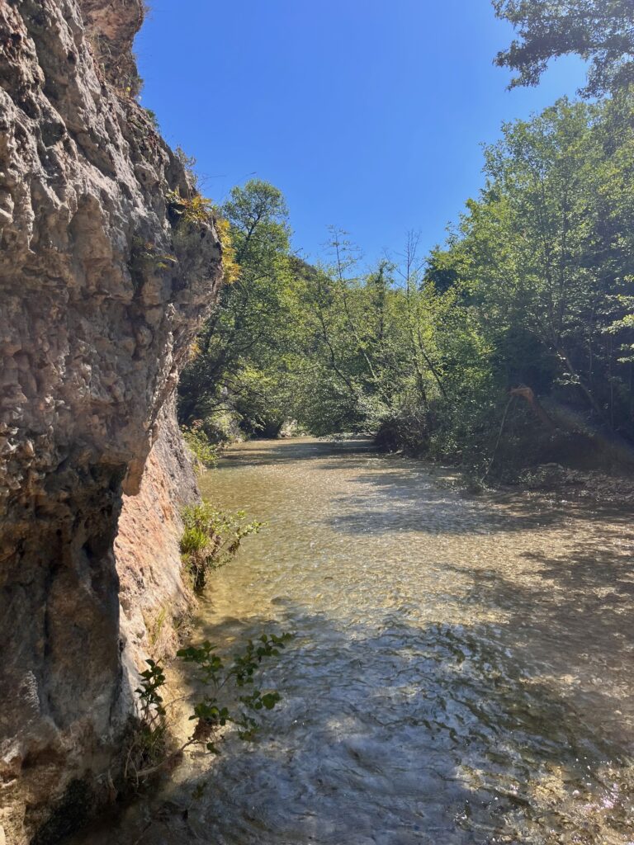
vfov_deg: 67.3
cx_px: 317
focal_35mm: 26
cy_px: 422
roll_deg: -3.3
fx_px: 635
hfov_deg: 53.1
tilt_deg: -3.9
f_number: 1.6
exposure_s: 1/2755
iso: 50
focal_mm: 5.1
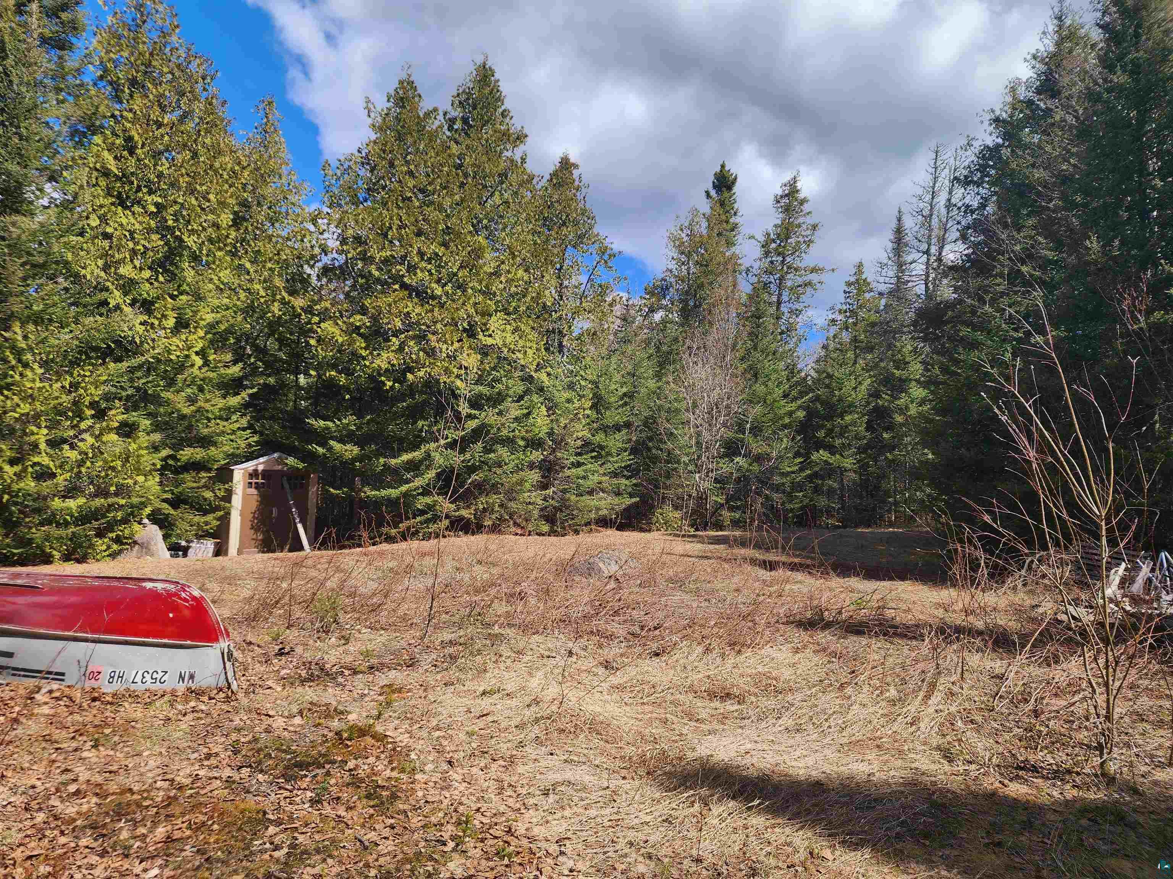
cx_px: 586
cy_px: 440
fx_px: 779
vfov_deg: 58.9
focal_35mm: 23
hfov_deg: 73.9
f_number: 1.8
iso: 12
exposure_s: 1/868
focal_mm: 6.4
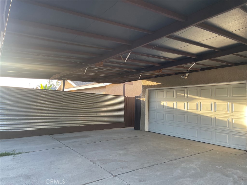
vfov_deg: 54.9
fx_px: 178
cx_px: 124
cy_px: 92
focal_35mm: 25
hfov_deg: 69.4
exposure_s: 1/125
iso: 32
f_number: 1.6
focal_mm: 5.1
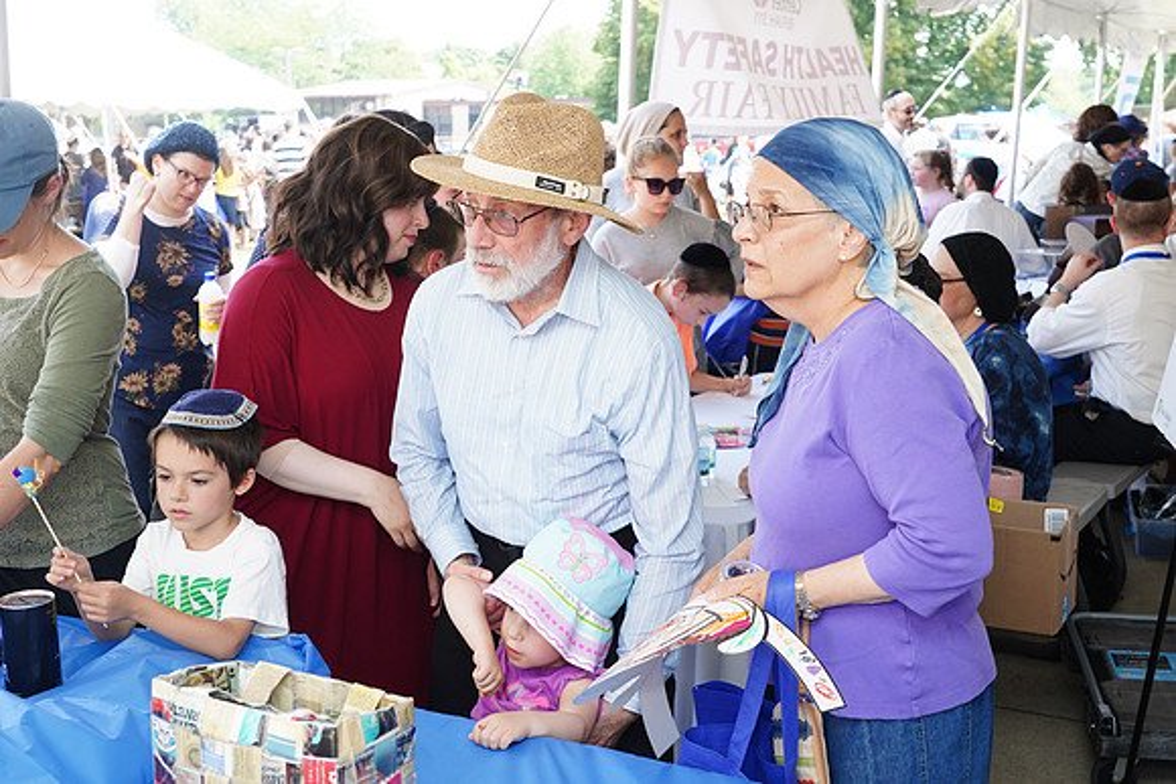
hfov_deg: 44.5
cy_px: 392
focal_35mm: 44
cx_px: 588
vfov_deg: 30.5
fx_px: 1438
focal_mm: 44
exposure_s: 1/125
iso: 500
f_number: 7.1
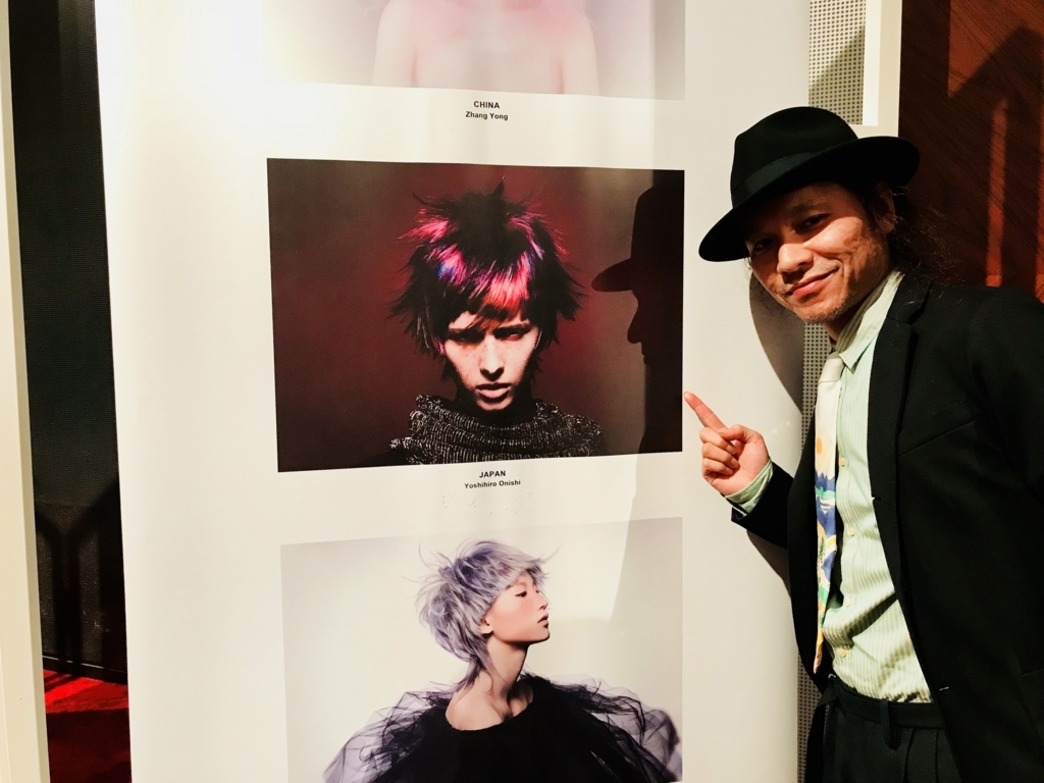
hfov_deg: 63.4
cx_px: 522
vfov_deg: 49.7
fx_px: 844
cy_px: 392
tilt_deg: -3.9
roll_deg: +1.2
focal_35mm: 28
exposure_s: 1/17
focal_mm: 3.99
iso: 100
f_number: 1.8
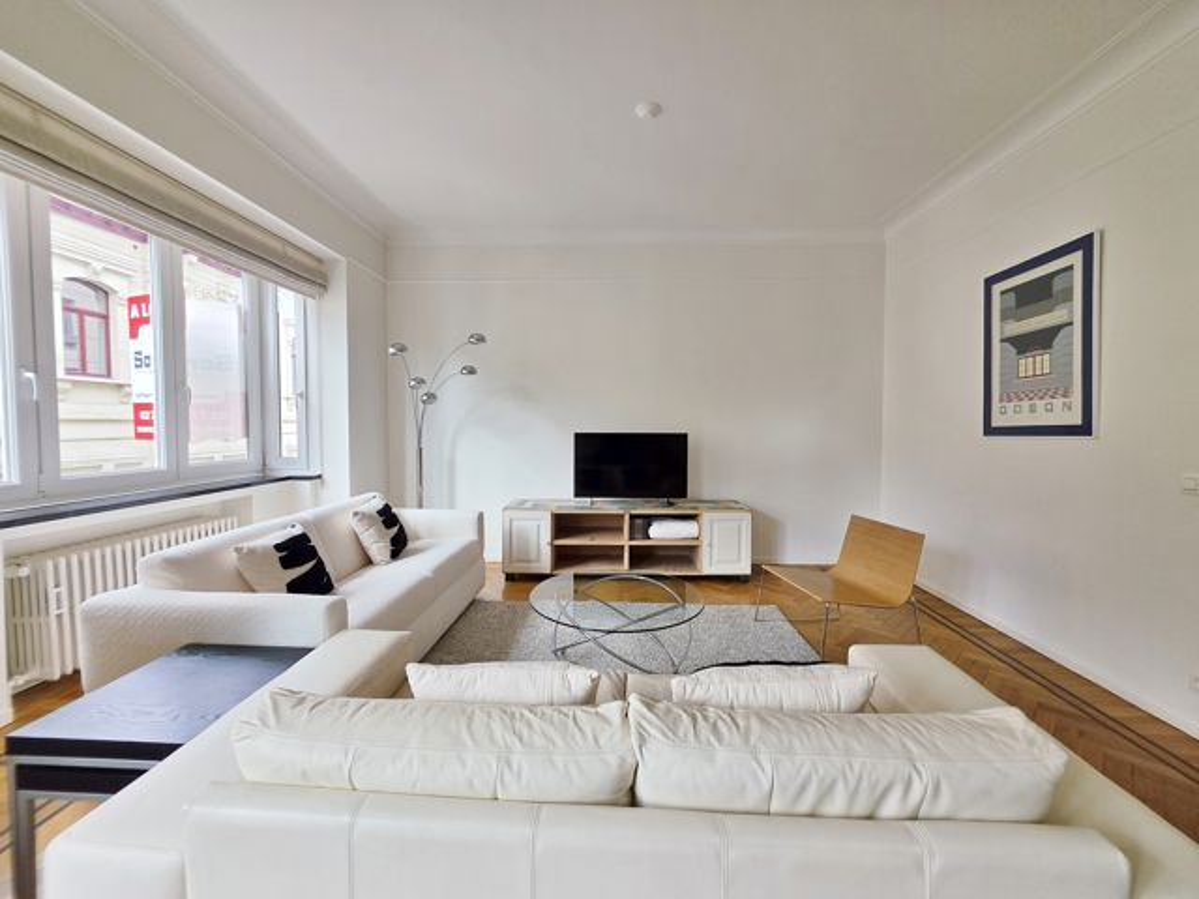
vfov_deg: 89.9
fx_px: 450
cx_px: 600
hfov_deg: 106.2
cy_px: 450
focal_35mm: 13
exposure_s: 1/120
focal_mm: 2.2
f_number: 1.9
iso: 32
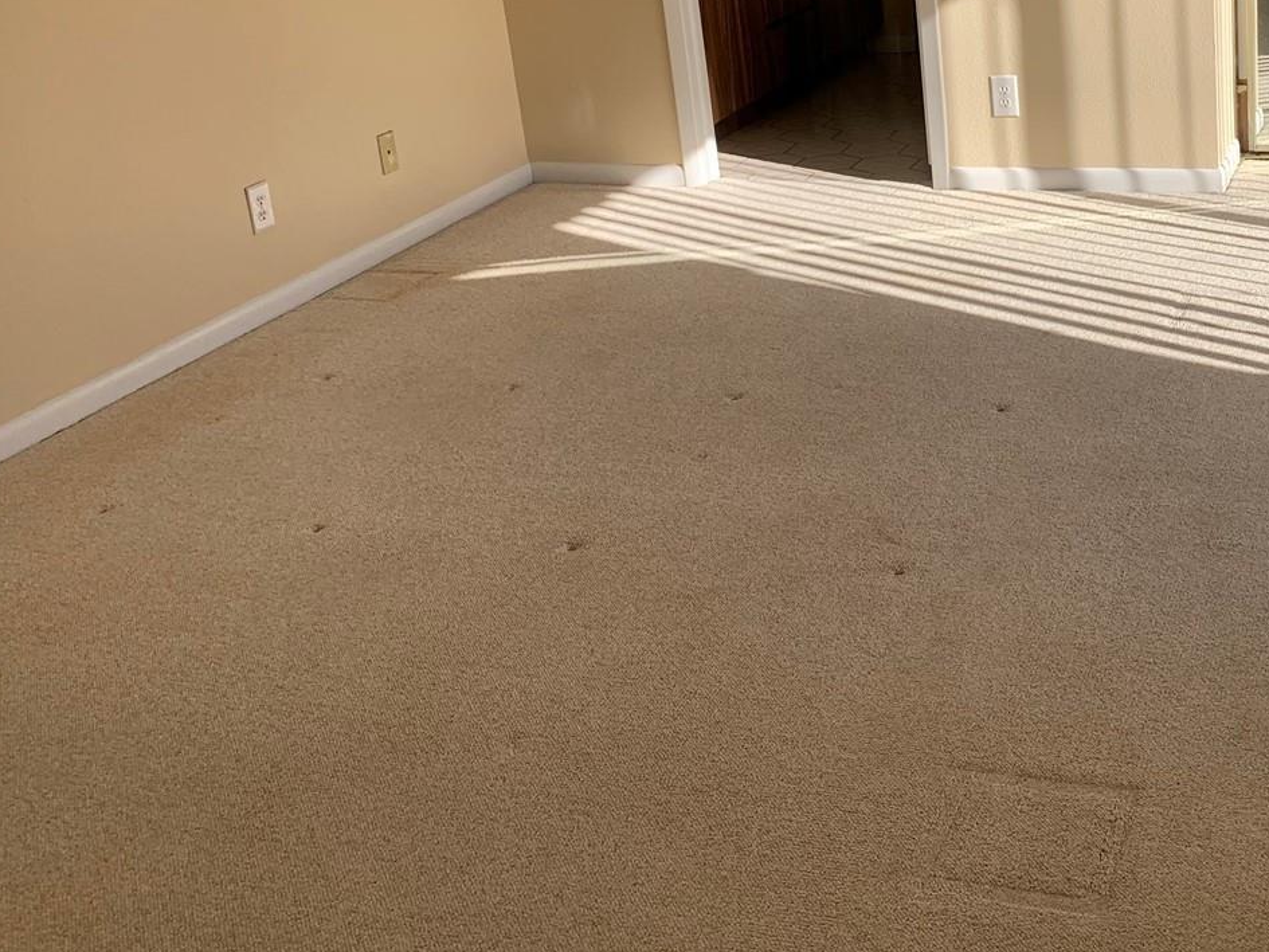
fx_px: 1613
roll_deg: +4.1
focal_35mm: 44
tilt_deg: -15.6
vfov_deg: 32.2
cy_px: 216
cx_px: 976
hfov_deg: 41.5
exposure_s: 1/696
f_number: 1.8
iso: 25
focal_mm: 4.25
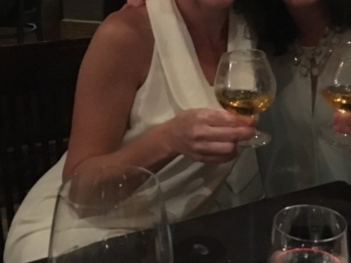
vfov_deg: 23.2
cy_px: 40
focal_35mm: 62
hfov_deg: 30.9
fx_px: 629
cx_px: 242
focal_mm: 4.15
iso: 1600
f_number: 2.2
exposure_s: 1/15
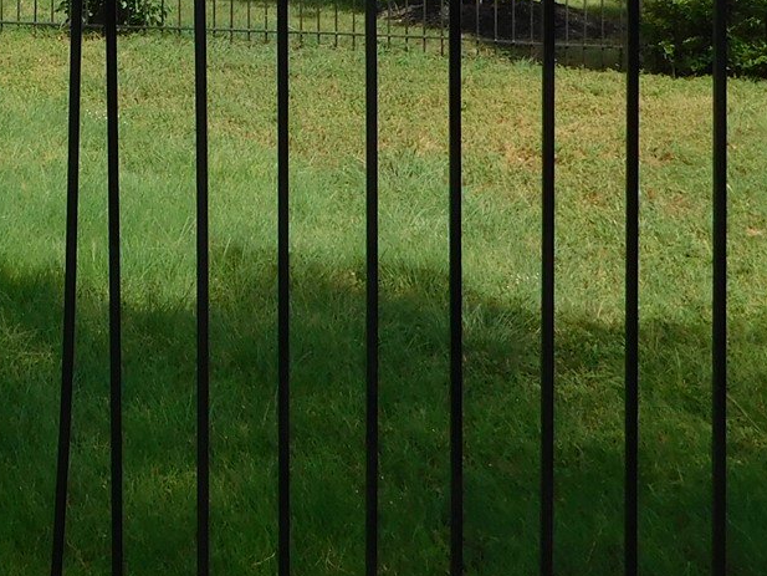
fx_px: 1839
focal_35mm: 83
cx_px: 26
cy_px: -156
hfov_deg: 22.8
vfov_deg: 16.8
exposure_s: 1/1500
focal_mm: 4.5
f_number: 3.1
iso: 125
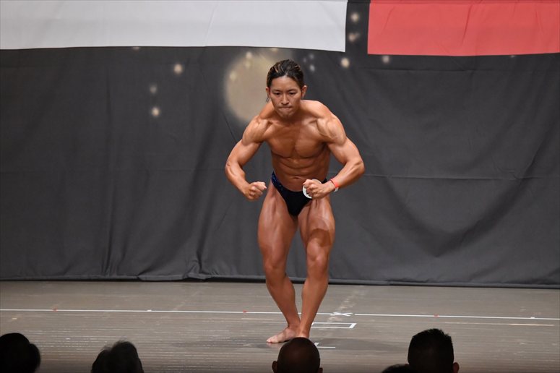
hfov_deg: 9.2
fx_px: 3498
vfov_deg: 6.1
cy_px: 186
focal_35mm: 225
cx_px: 280
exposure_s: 1/400
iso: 6400
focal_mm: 150
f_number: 5.6
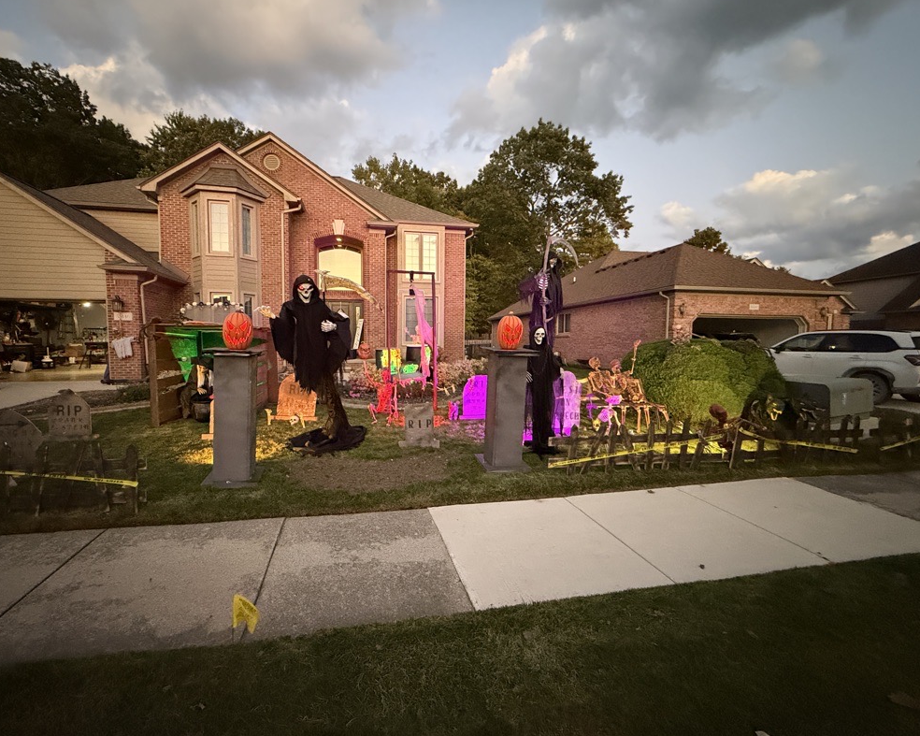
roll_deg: -0.2
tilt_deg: -4.2
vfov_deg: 84.0
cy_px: 368
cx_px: 432
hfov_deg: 96.7
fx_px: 408
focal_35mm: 15
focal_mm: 2.22
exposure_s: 1/40
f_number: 2.2
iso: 1250
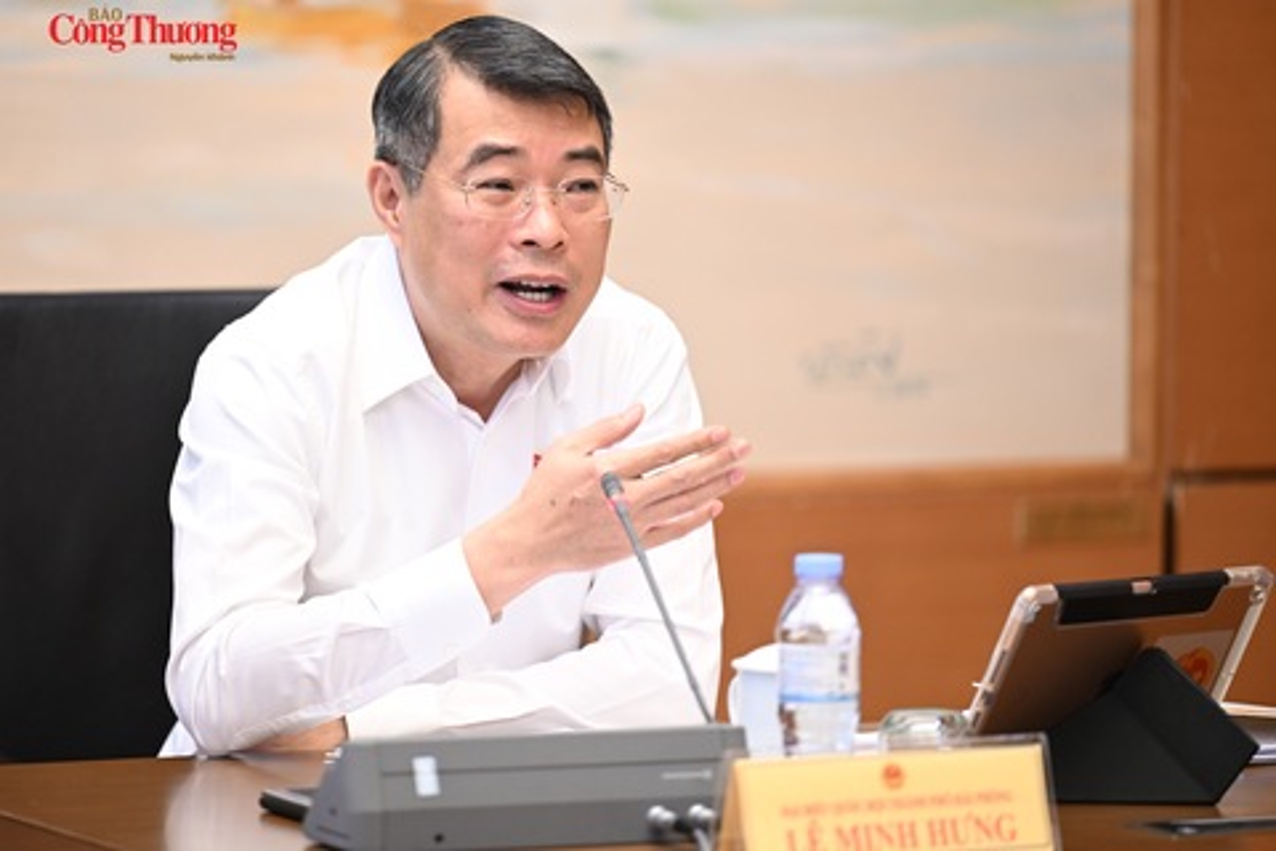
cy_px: 426
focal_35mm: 190
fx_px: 6734
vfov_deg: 7.2
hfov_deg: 10.8
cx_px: 638
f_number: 2.8
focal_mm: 190
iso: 800
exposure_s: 1/125
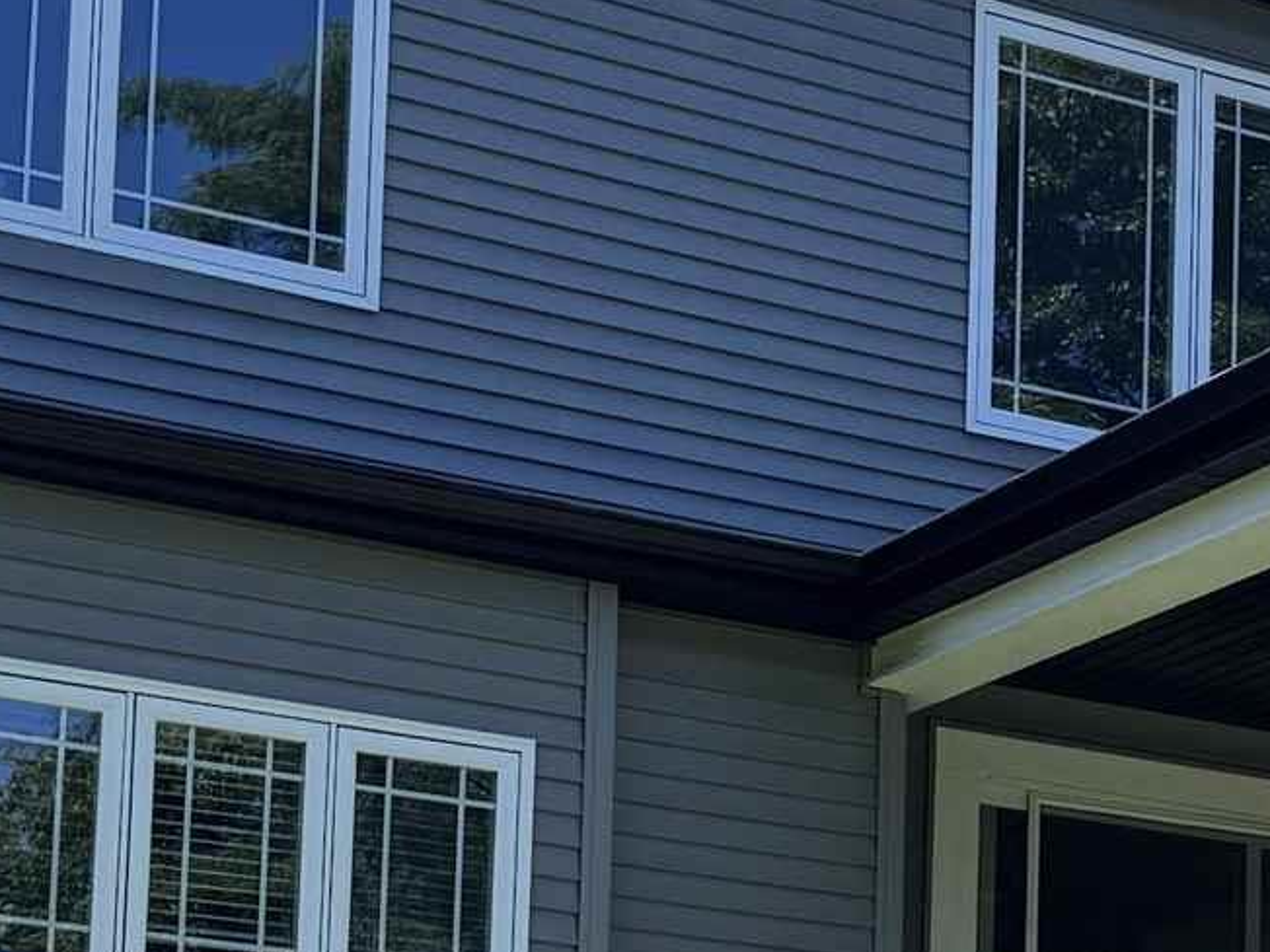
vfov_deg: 12.8
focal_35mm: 113
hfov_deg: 17.0
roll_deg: -1.5
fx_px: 4146
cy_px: 1168
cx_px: 1256
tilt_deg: +5.6
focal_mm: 6.76
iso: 80
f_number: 1.78
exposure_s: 1/1678
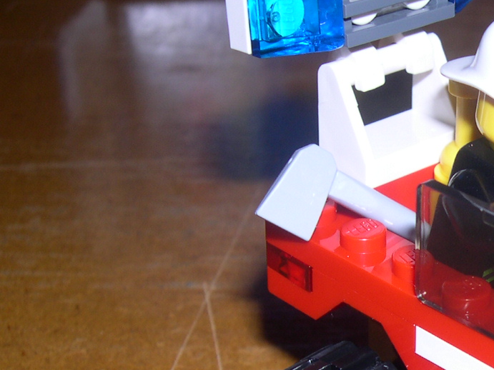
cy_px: 294
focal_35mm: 88
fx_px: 1256
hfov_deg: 21.2
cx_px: 538
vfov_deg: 16.7
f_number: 7.6
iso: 100
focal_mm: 8
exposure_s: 1/60
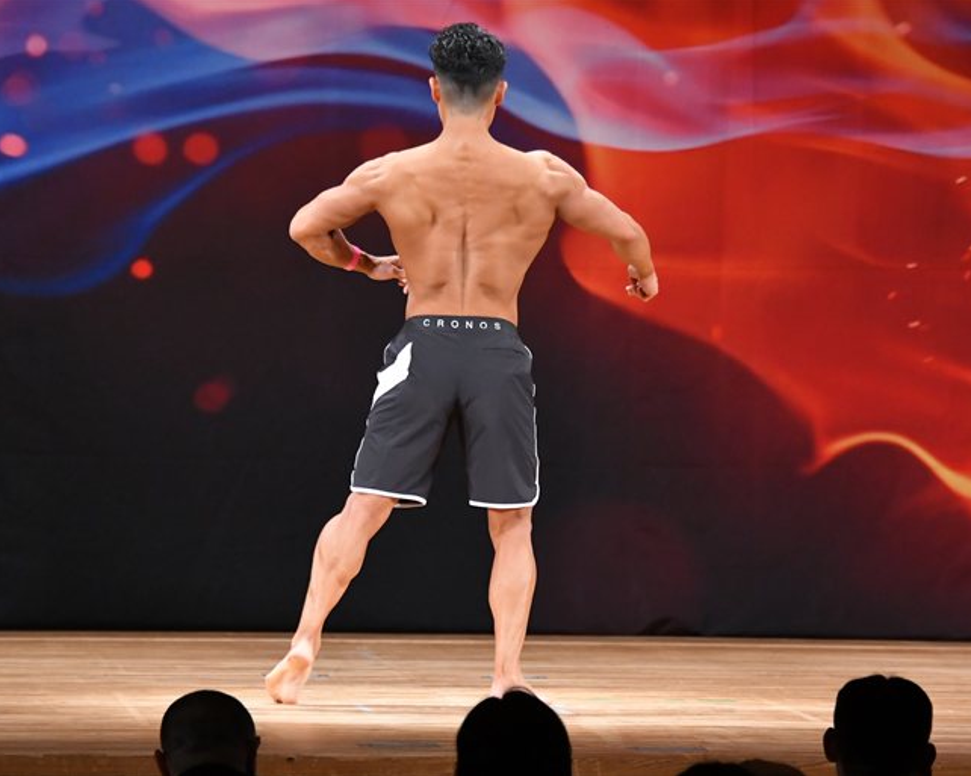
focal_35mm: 289
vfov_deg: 5.4
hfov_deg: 6.7
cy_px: 387
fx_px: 8301
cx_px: 482
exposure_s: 1/400
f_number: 5.6
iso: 3200
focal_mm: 170
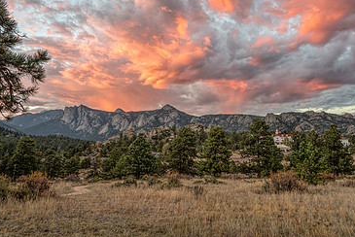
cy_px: 79
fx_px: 266
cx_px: 205
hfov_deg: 66.9
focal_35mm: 27
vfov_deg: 47.2
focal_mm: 17
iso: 100
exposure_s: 1/1.67
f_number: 16
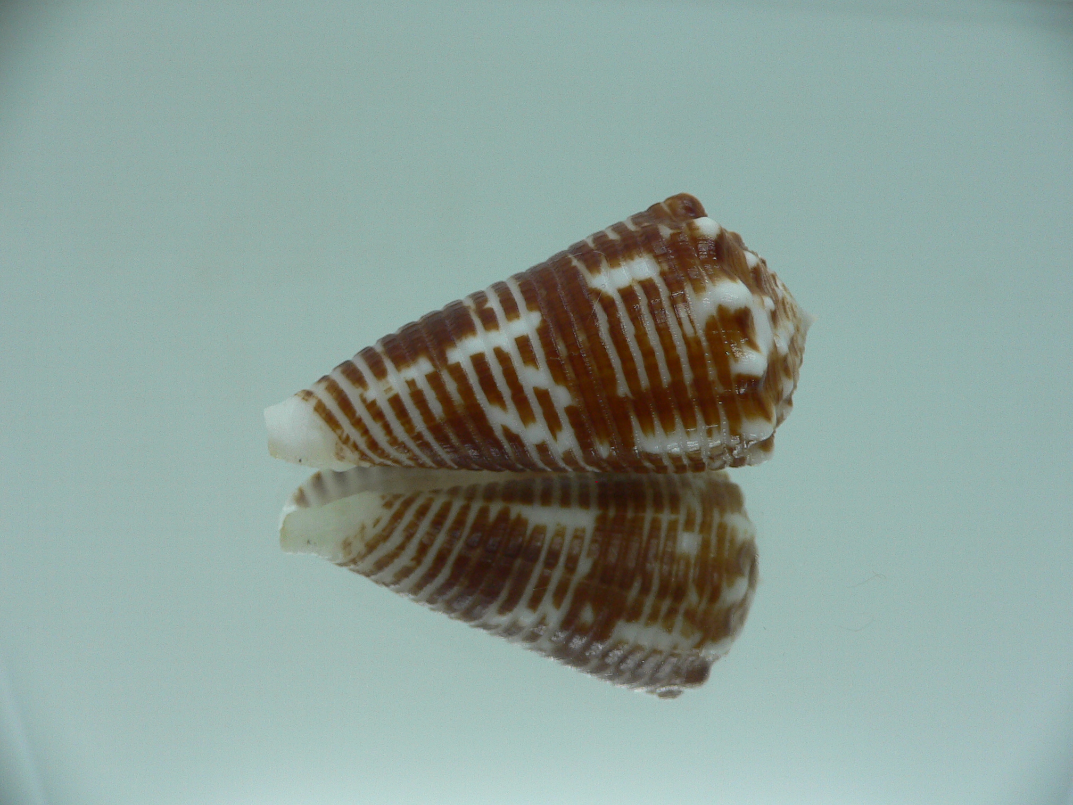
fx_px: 1085
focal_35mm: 35
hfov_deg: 52.6
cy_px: 402
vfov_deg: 40.7
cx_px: 536
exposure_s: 1/60
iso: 80
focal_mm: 4.6
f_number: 2.8
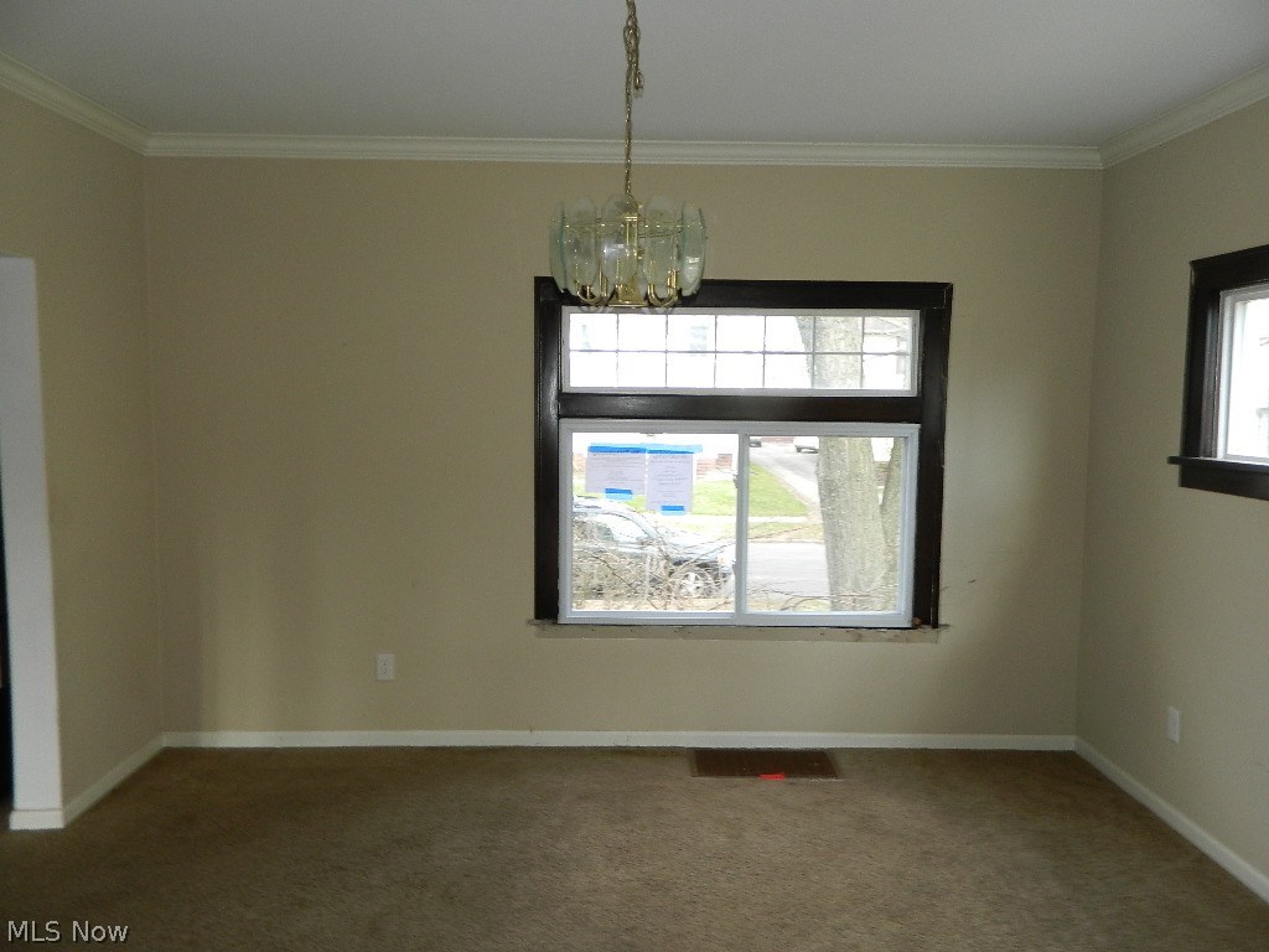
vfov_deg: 54.9
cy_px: 476
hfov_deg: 69.4
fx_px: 916
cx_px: 634
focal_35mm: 25
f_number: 3.1
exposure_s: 1/50
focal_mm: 4.5
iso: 110
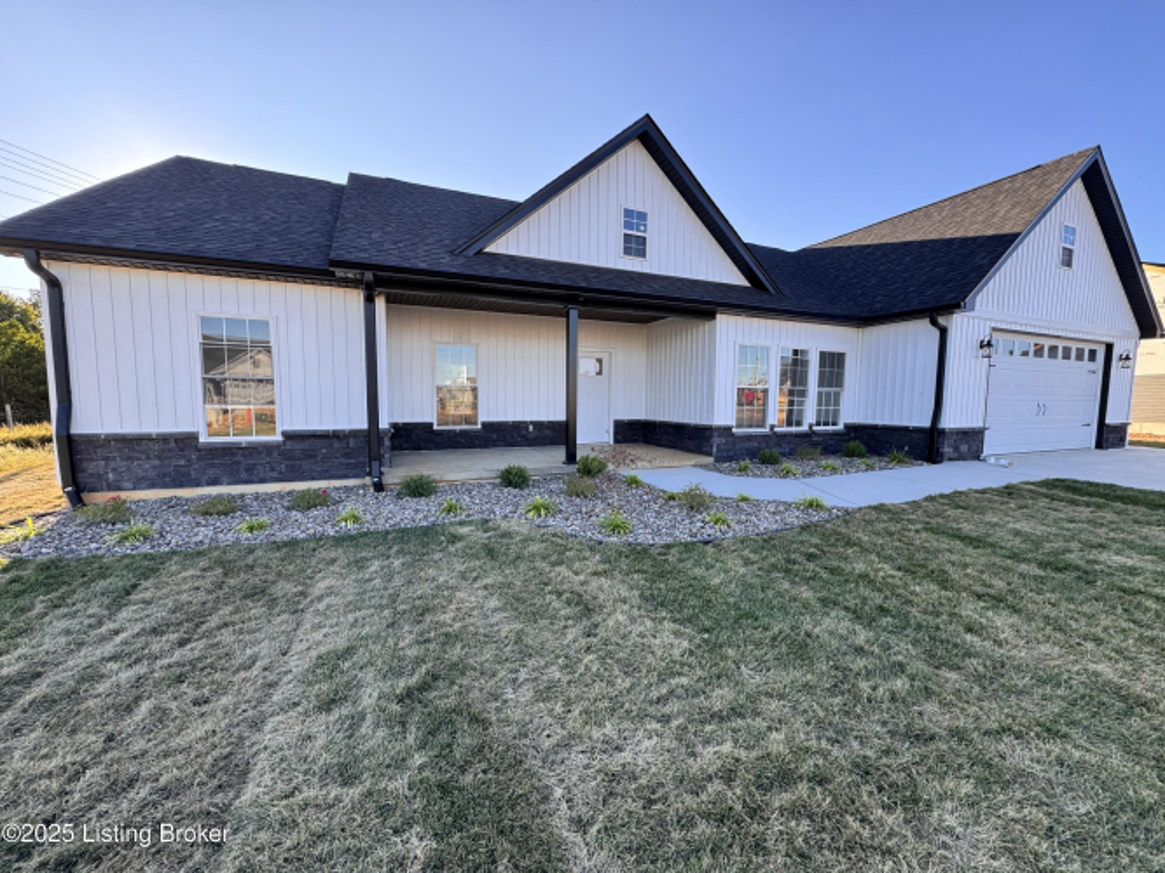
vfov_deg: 85.7
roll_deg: -1.6
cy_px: 436
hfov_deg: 102.1
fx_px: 471
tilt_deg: -2.8
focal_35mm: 14
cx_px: 582
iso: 40
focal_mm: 2.22
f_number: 2.2
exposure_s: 1/311
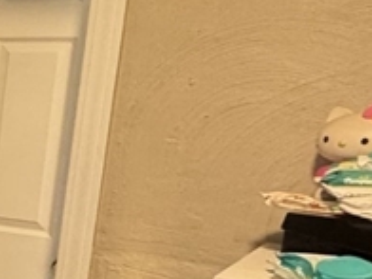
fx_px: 784
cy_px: 211
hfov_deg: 17.1
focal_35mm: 73
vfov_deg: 20.0
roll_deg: -0.5
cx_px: -421
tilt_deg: -11.9
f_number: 2.2
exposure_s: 1/60
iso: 640
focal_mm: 2.22
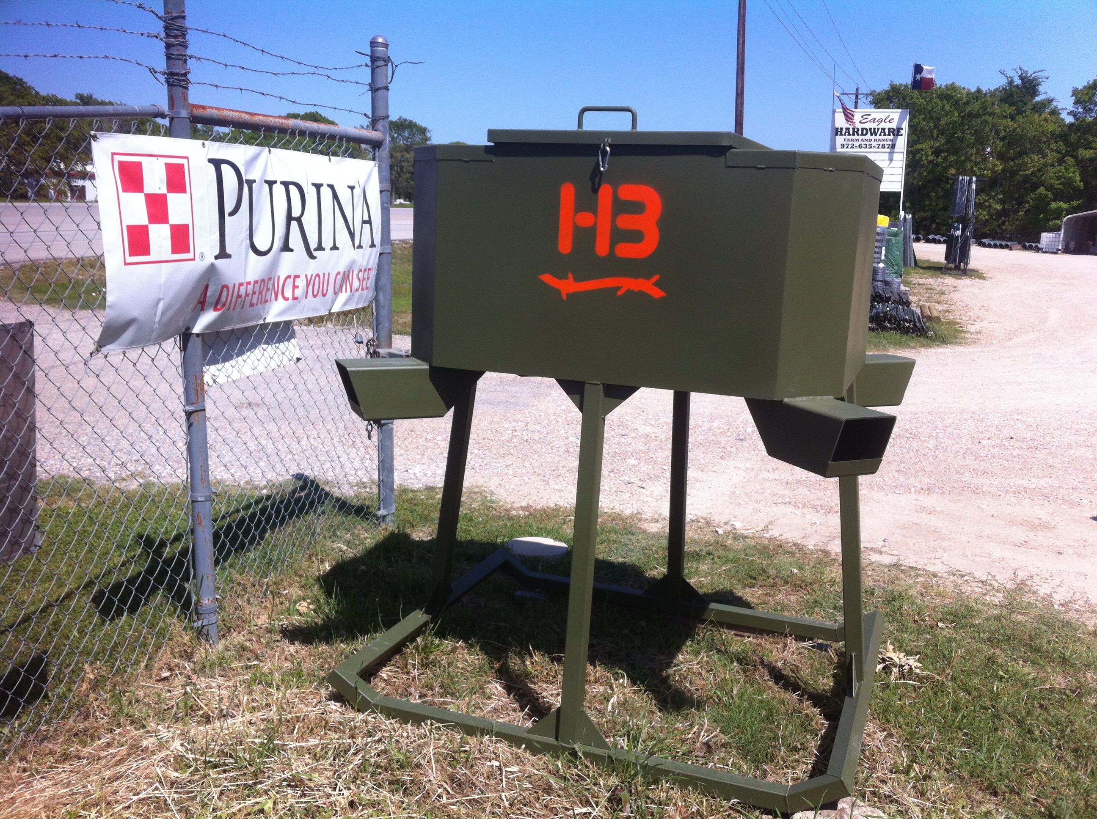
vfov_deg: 40.6
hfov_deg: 52.7
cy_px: 410
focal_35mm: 35
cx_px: 548
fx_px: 1108
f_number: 2.8
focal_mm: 3.85
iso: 80
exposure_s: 1/1508
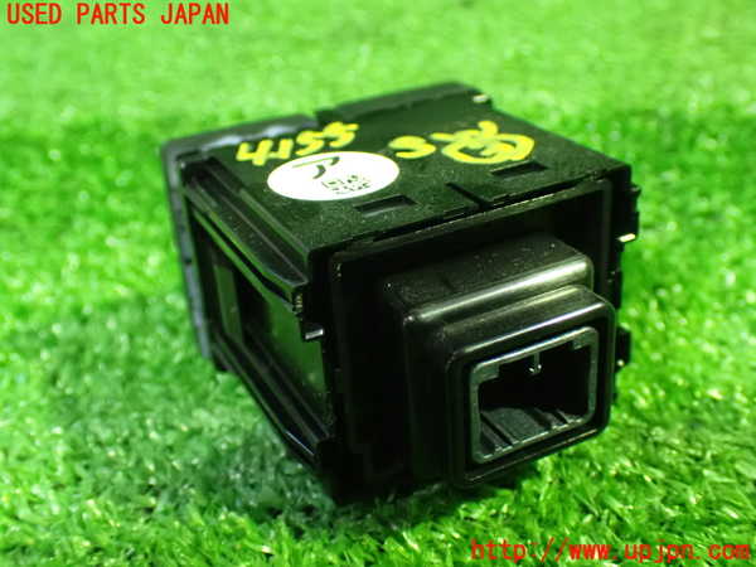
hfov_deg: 45.8
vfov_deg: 35.1
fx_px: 895
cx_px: 378
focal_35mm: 41
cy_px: 284
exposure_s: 1/25
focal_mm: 7.31
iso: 1600
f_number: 2.8
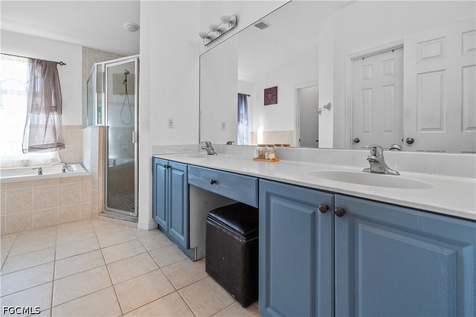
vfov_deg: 73.7
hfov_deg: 96.7
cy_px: 158
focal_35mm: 16
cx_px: 238
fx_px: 212
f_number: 4
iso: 1600
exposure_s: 1/160
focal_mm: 16
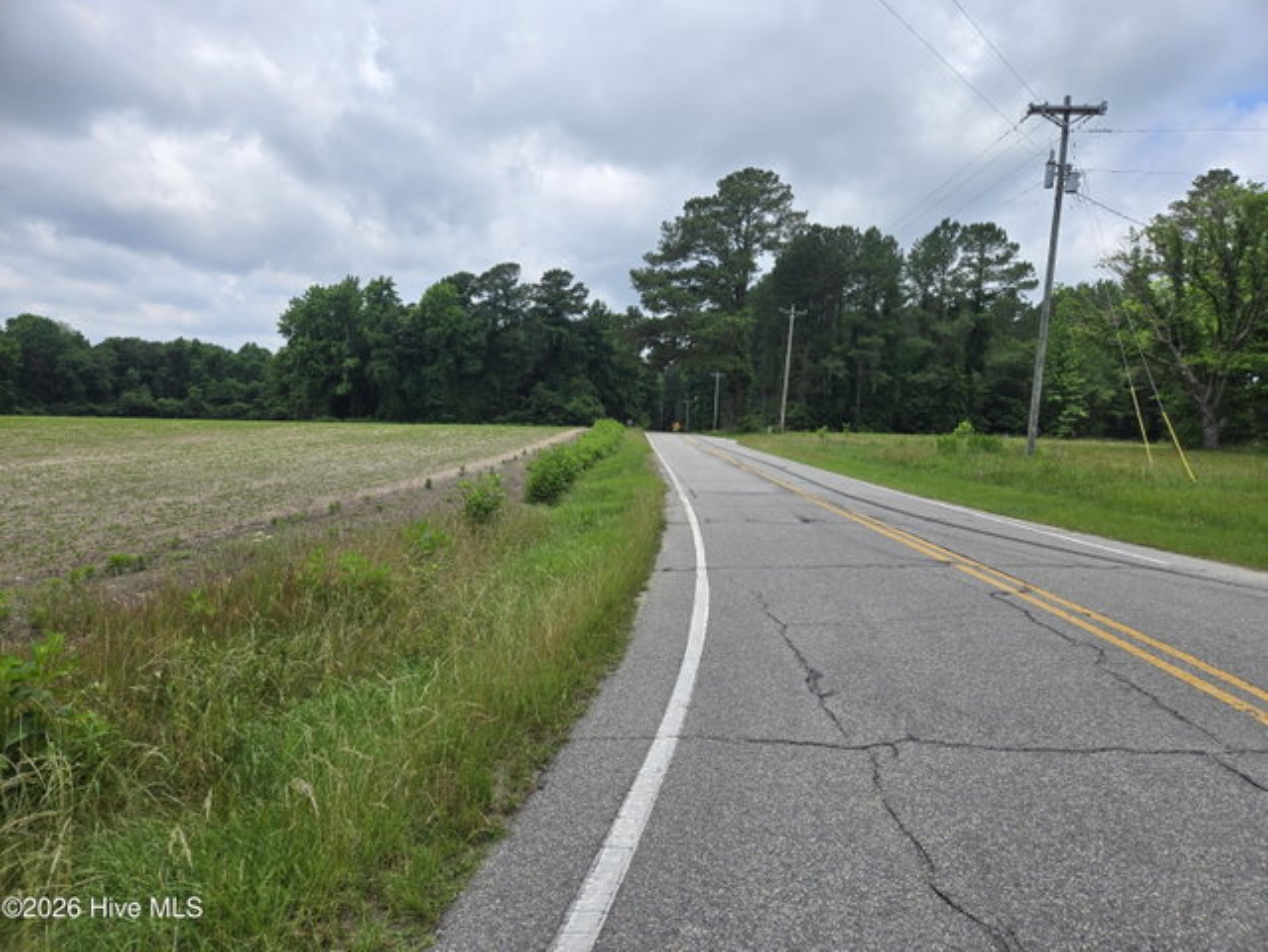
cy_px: 476
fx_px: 843
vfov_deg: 58.9
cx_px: 634
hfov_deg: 73.9
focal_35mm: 23
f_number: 1.8
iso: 25
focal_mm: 5.4
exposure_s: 1/1654
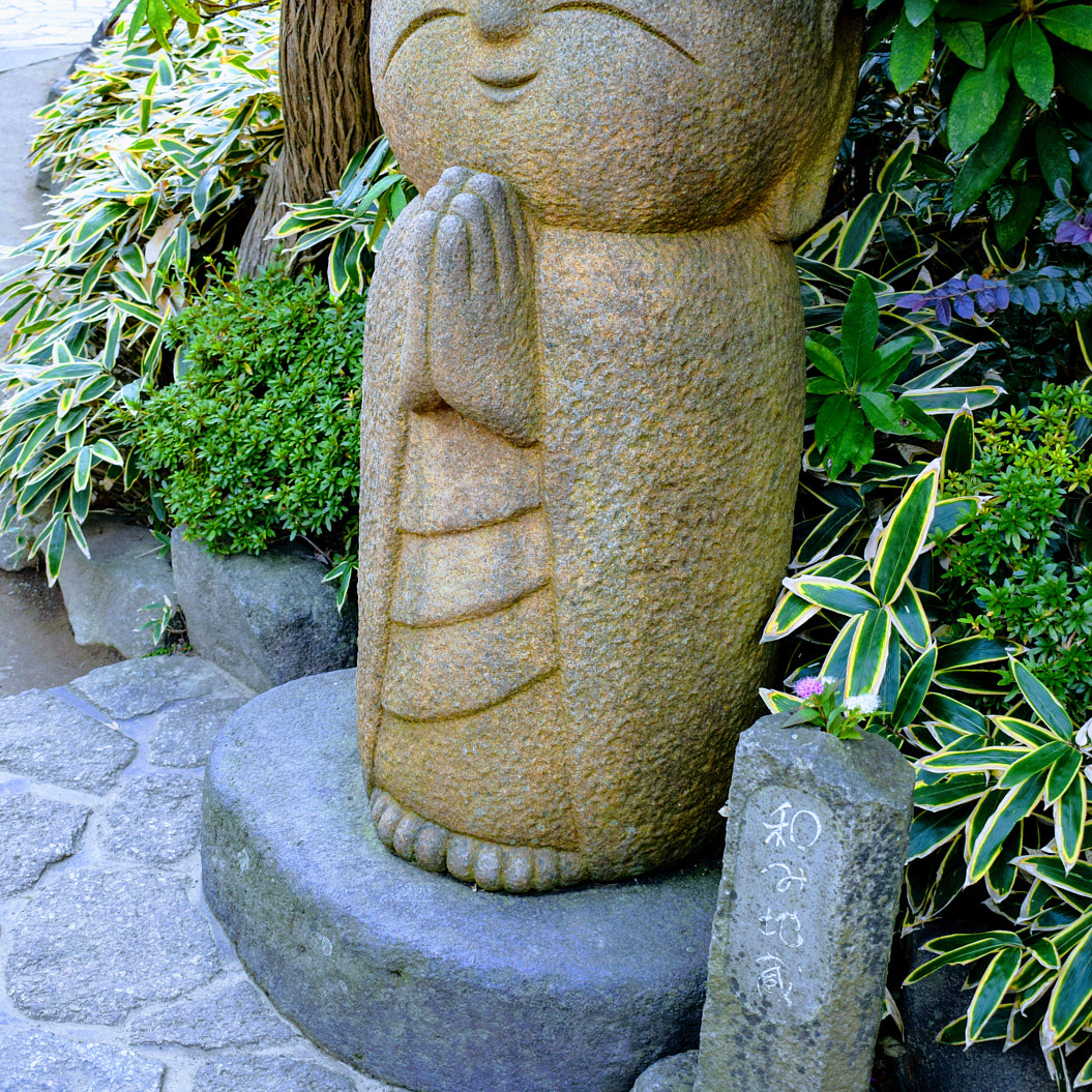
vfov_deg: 29.6
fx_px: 2070
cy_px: 545
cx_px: 543
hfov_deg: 29.6
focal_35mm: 58
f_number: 4.5
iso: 400
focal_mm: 30
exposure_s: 1/80
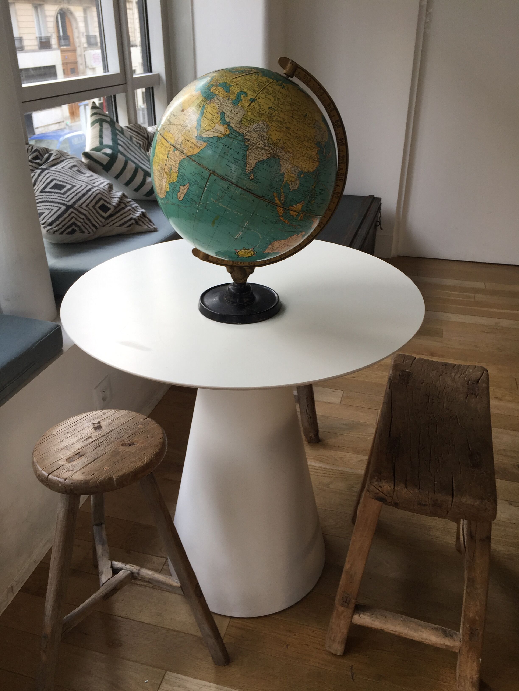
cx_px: 260
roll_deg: -0.7
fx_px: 580
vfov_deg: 61.7
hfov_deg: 48.2
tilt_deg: -27.8
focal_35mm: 29
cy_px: 346
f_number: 2.2
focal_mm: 4.15
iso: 32
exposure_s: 1/50
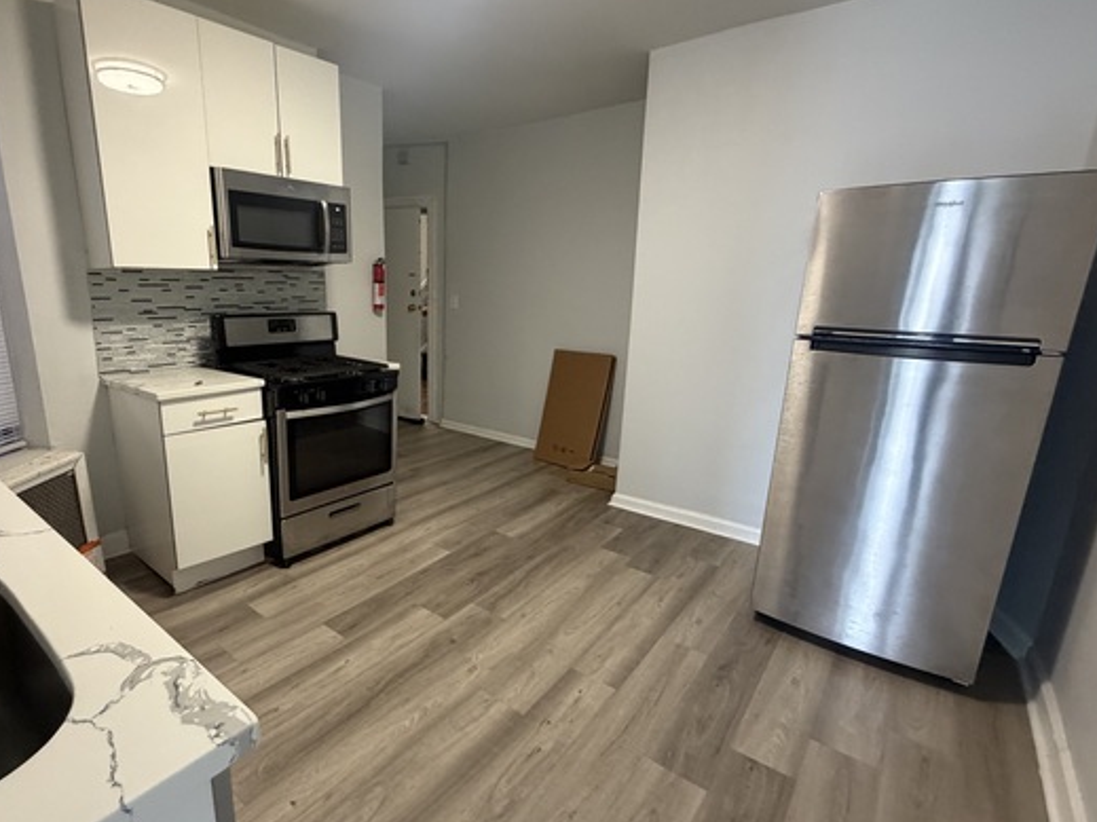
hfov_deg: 86.7
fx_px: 570
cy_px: 421
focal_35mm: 18
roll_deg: -0.5
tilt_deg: -13.2
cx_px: 441
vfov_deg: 71.6
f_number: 2.2
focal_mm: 2.22
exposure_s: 1/60
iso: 400
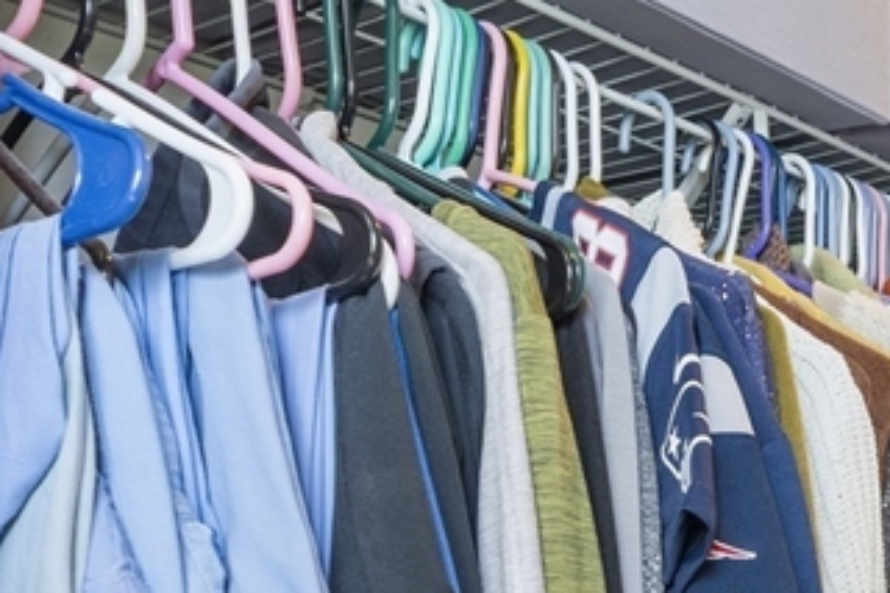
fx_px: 1186
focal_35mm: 48
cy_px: 636
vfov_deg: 26.1
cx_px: 1207
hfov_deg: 30.5
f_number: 7.1
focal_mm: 15
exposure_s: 1/2
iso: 320
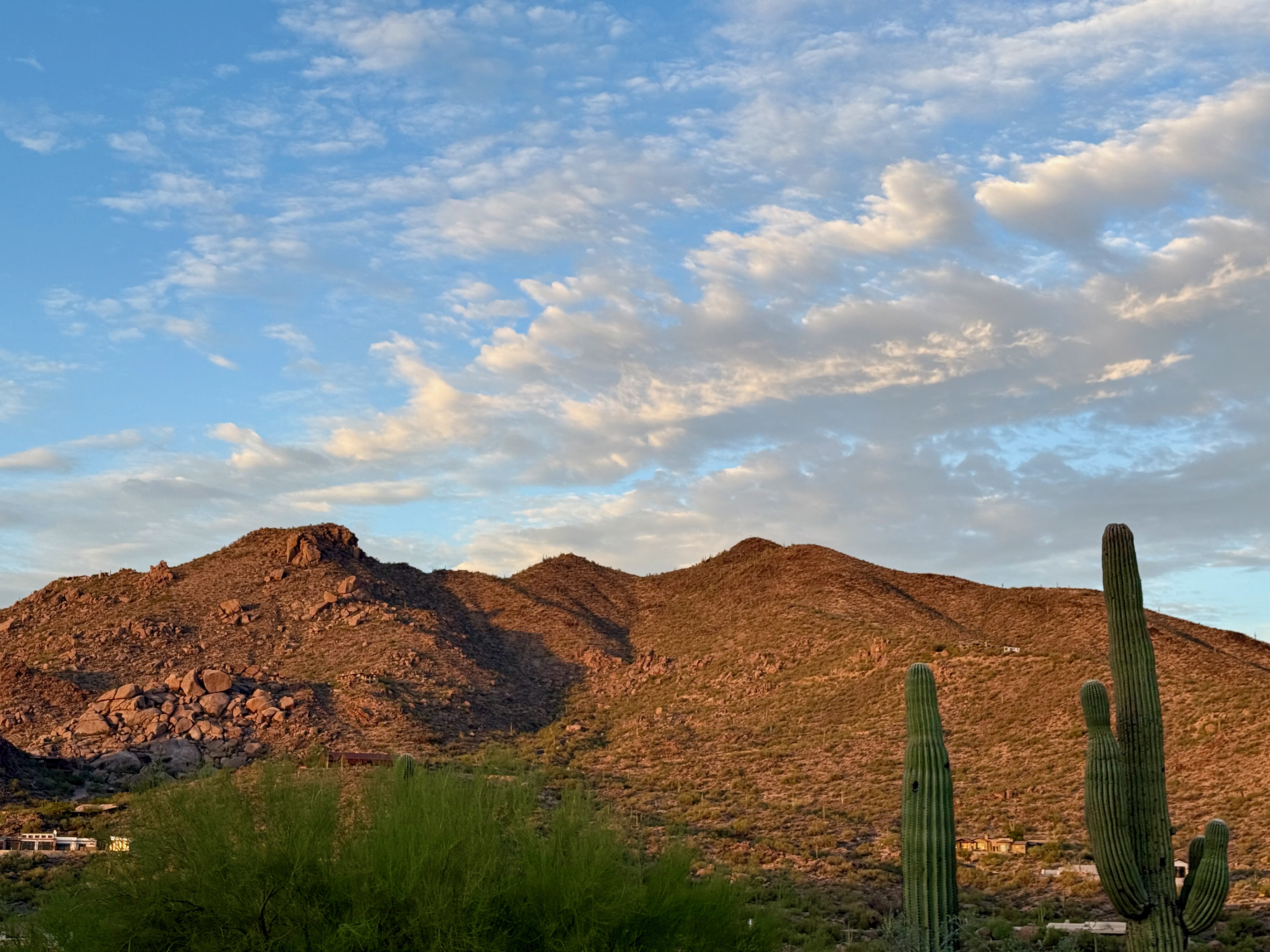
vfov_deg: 30.3
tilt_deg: +13.1
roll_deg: -0.9
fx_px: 1761
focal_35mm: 48
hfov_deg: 39.7
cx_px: 635
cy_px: 476
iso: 64
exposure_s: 1/962
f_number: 1.78
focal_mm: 6.76
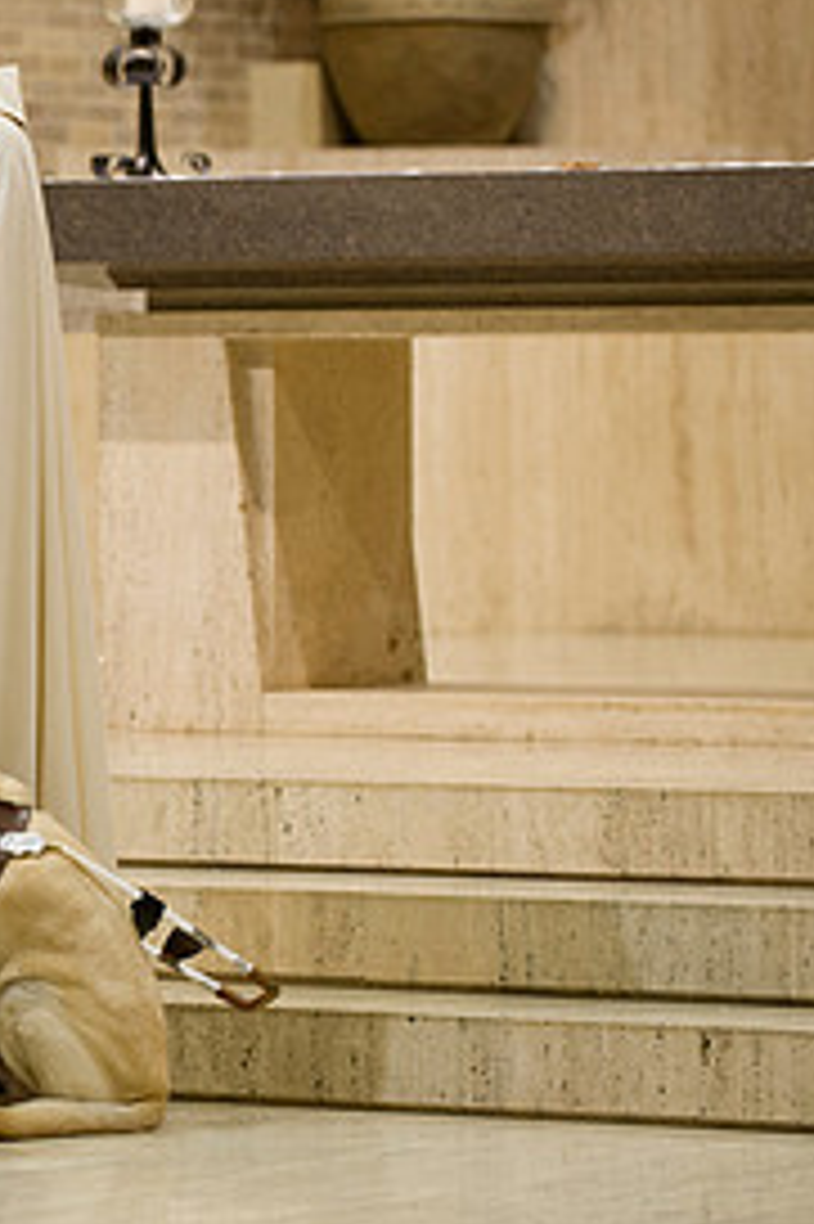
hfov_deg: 5.5
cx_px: -328
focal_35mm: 247
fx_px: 8387
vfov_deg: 8.3
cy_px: 554
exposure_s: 1/60
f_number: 2.8
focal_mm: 116
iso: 1250
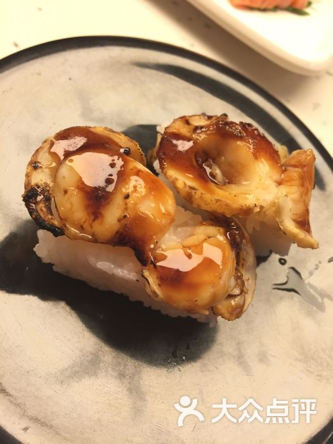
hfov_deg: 48.2
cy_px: 222
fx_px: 372
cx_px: 166
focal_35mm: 29
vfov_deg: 61.7
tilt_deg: -58.5
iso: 160
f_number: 2.2
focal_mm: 4.15
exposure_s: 1/33
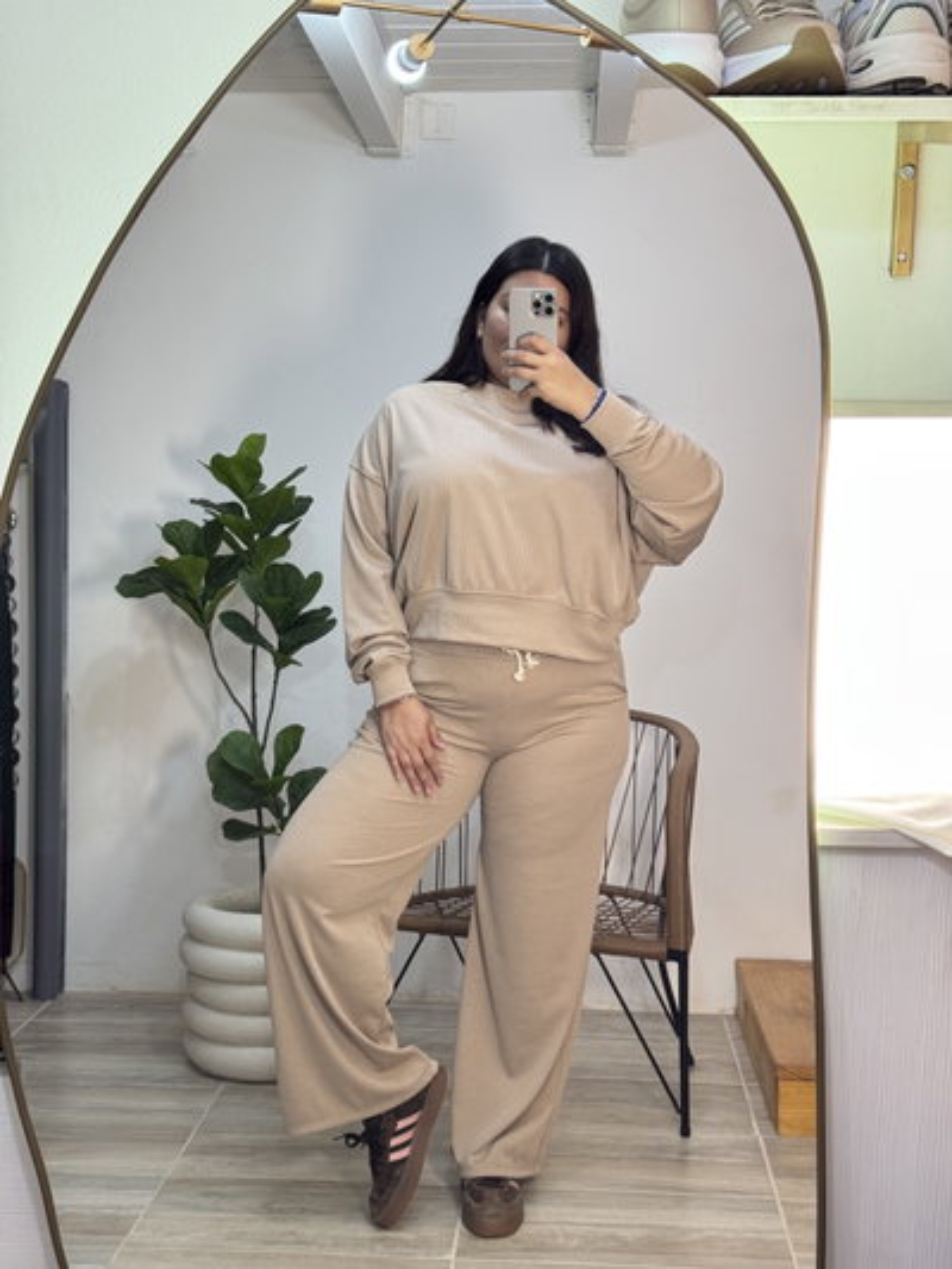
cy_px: 634
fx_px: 1759
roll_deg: +1.0
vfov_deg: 39.6
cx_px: 476
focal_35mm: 48
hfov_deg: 30.3
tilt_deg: -17.5
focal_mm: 6.76
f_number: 1.78
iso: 125
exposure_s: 1/100
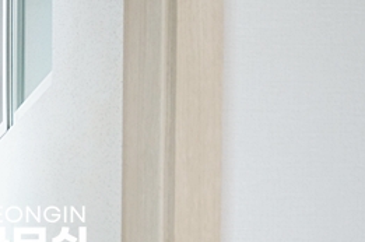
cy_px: 224
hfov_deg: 33.6
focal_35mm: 46
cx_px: -87
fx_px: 466
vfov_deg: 27.9
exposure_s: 1/80
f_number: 4
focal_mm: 10
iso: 800
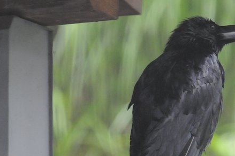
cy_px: 96
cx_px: 192
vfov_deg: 1.0
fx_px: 9119
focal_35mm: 1398
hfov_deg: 1.5
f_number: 7.1
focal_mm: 400
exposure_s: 1/200
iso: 1600
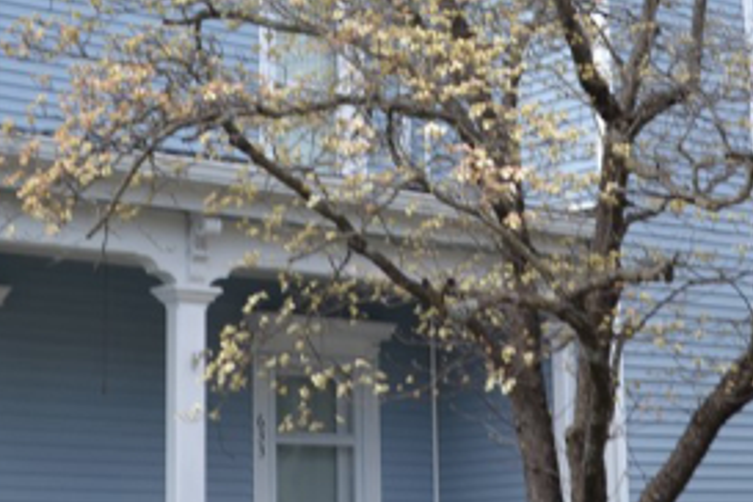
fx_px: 2071
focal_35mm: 99
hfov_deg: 20.6
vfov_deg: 13.7
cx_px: 485
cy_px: 94
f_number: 6.3
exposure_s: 1/160
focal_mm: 24
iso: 100
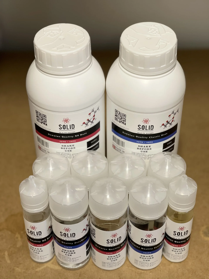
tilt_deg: -42.4
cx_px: 104
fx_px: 515
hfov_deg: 22.9
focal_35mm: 64
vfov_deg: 30.3
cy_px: 140
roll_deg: +0.7
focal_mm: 7.5
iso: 160
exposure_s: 1/50
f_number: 2.2
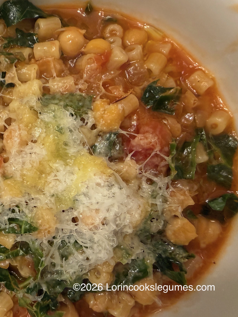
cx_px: 60
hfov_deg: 41.7
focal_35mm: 33
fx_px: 303
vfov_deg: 55.4
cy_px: 158
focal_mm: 2.22
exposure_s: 1/60
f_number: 2.2
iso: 250
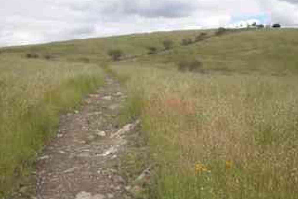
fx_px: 298
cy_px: 107
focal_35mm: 36
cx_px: 150
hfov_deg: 53.1
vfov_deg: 36.9
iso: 100
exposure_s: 1/307
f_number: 6.3
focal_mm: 8.9
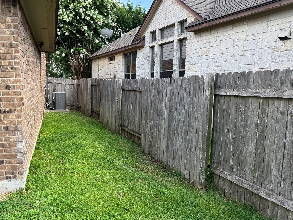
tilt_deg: -7.4
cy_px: 117
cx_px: 106
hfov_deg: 54.6
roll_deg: -0.2
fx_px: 279
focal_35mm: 33
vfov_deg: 42.9
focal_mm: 6.76
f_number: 1.78
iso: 80
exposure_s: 1/707
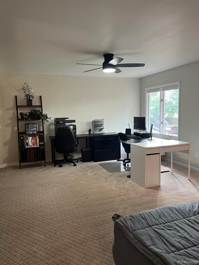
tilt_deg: -5.9
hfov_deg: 53.1
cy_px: 132
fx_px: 199
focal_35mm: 26
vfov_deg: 67.3
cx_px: 100
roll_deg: +0.5
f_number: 1.6
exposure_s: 1/60
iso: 125
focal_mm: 5.1
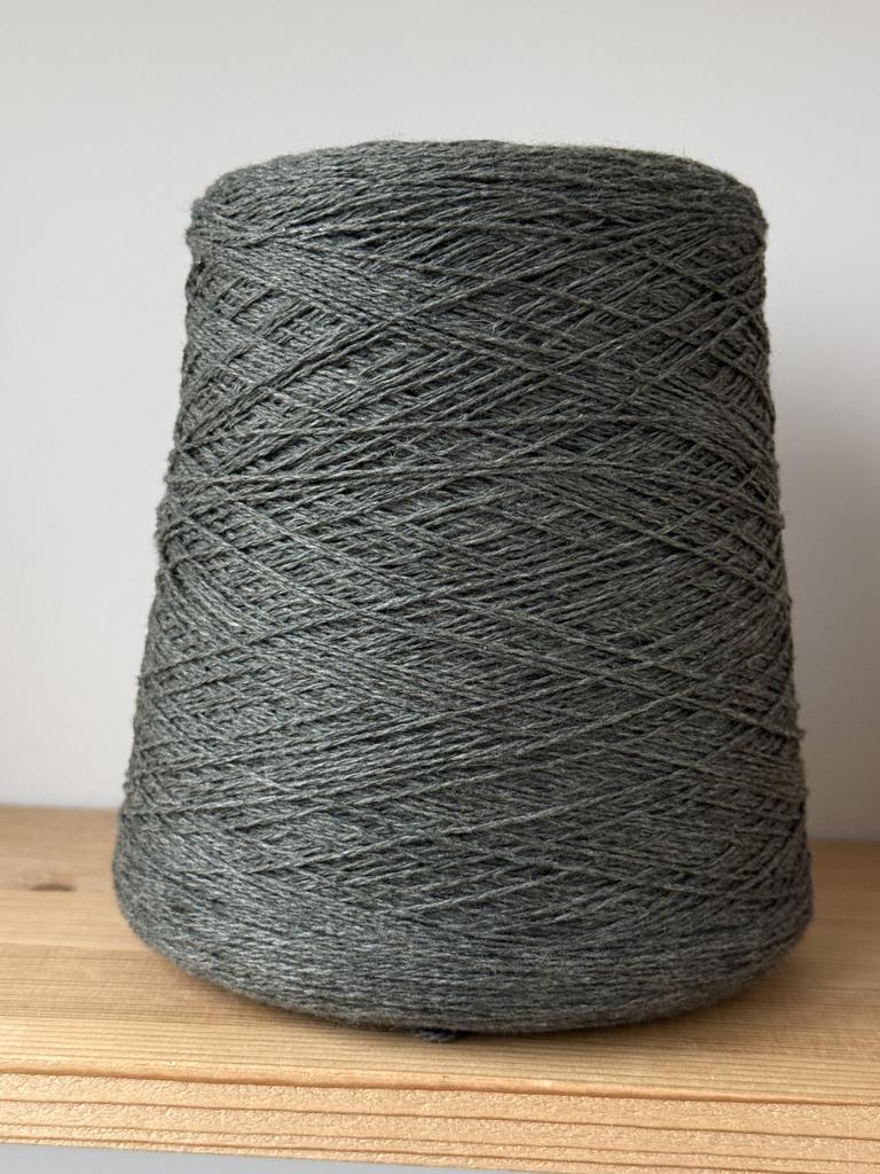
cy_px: 587
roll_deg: +0.0
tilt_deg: -5.3
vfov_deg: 39.7
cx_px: 440
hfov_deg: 30.3
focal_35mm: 48
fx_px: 1627
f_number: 1.78
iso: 160
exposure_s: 1/94
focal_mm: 6.76
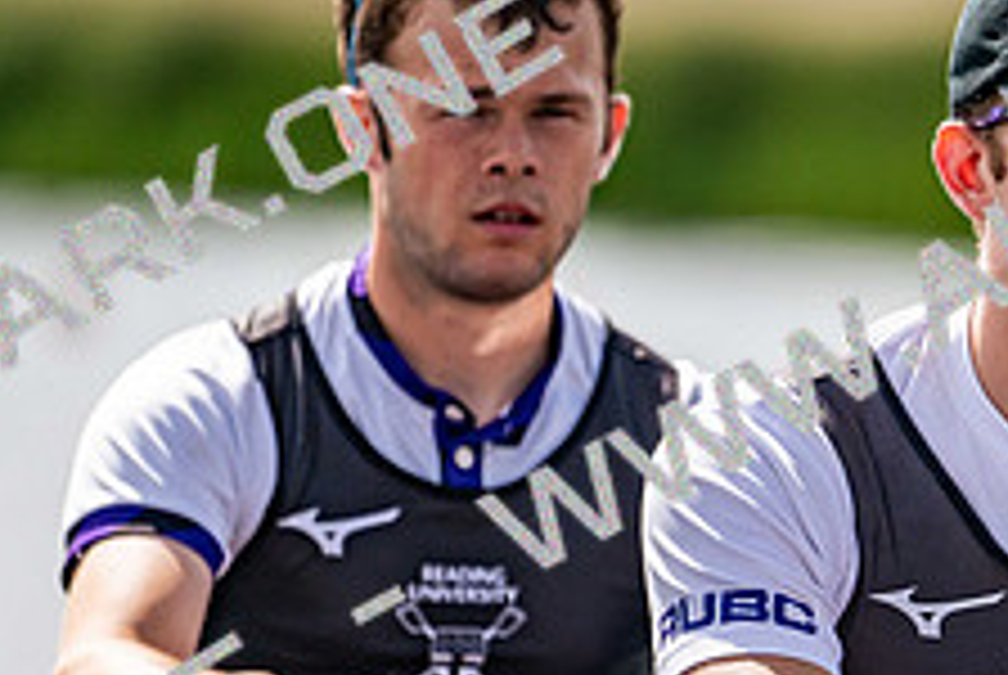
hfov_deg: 2.0
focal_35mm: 1035
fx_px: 29018
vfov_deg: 1.3
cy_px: 583
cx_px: 1035
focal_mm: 400
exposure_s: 1/2500
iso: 320
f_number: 4.5
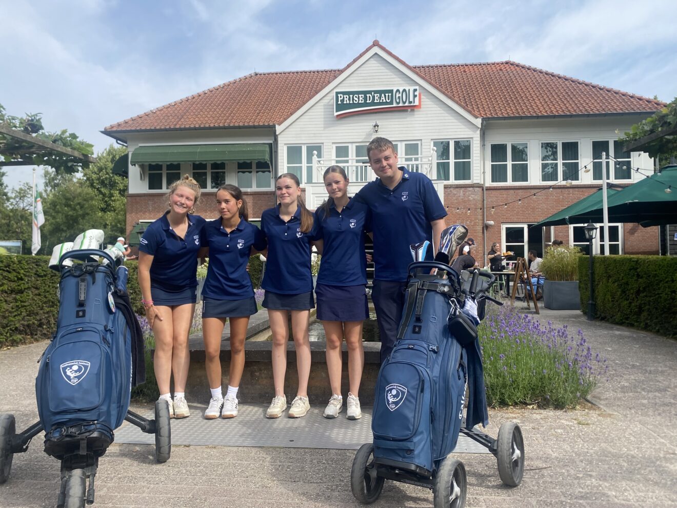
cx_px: 338
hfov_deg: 67.3
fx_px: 508
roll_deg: -0.5
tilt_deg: +1.9
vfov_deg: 53.1
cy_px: 254
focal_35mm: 26
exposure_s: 1/1898
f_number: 1.8
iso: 32
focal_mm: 4.25
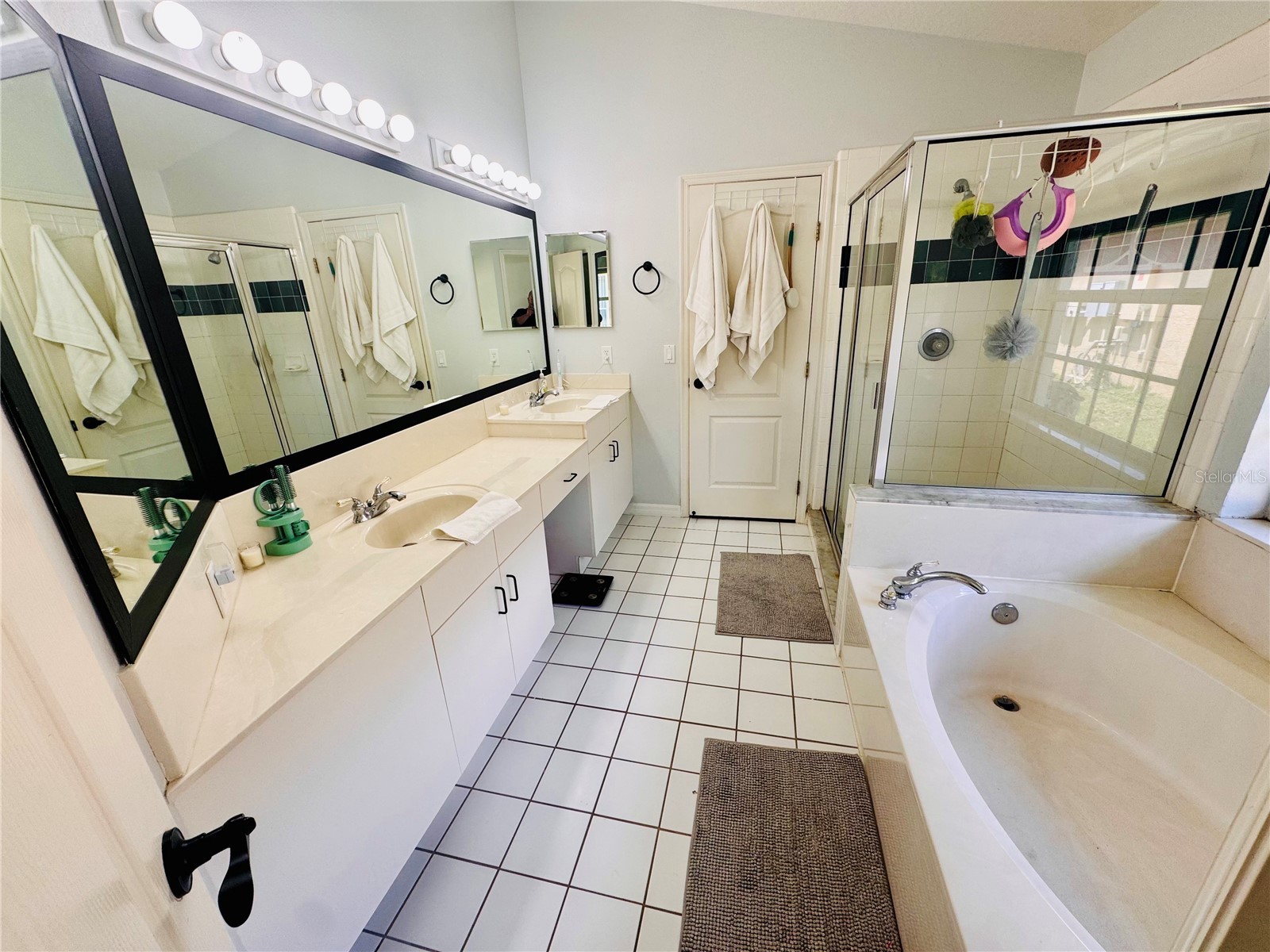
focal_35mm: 14
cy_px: 476
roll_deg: +2.0
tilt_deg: -20.1
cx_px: 635
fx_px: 514
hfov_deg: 102.1
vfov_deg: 85.7
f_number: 2.2
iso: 50
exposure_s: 1/99
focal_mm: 2.22
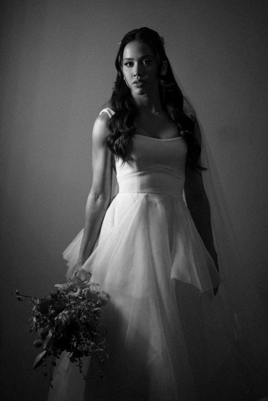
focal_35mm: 85
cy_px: 200
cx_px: 134
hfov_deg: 16.1
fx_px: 949
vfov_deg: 23.9
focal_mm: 85
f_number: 1.8
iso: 125
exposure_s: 1/320
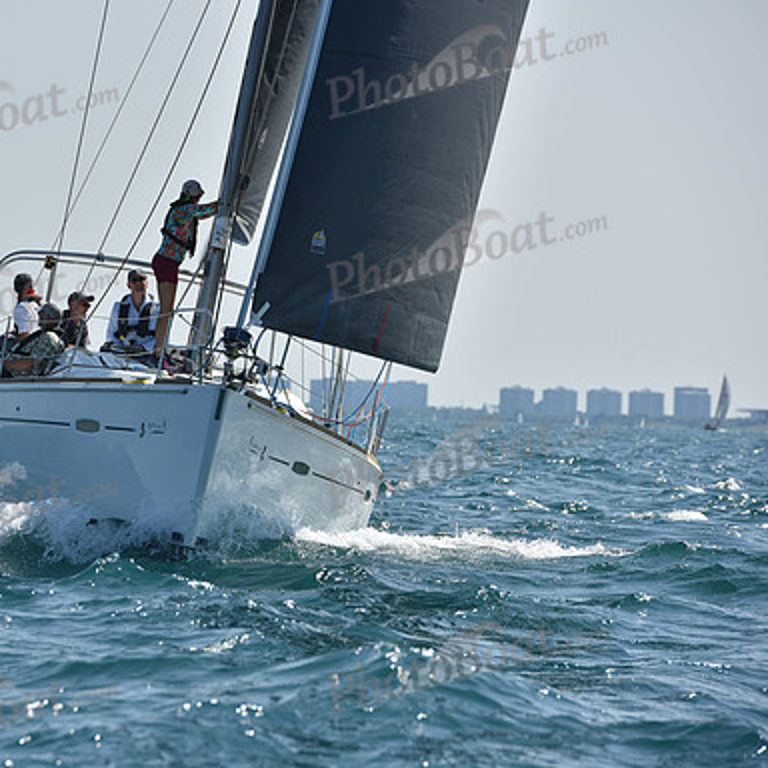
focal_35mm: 257
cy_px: 383
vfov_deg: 6.8
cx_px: 224
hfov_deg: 6.8
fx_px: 6451
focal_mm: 200
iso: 250
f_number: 7.1
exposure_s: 1/1600
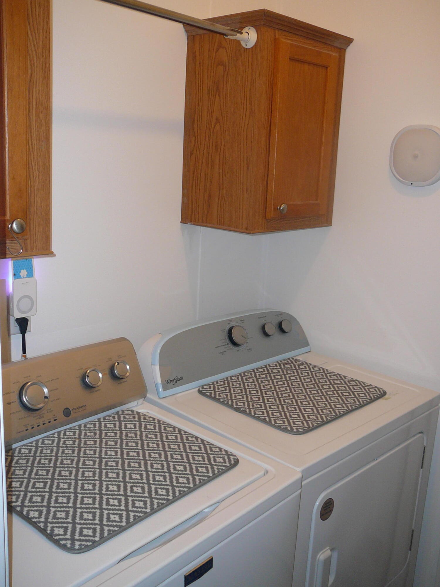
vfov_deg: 52.6
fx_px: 593
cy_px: 294
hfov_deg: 40.7
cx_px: 220
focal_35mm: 35
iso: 100
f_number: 2.8
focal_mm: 5.2
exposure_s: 1/30
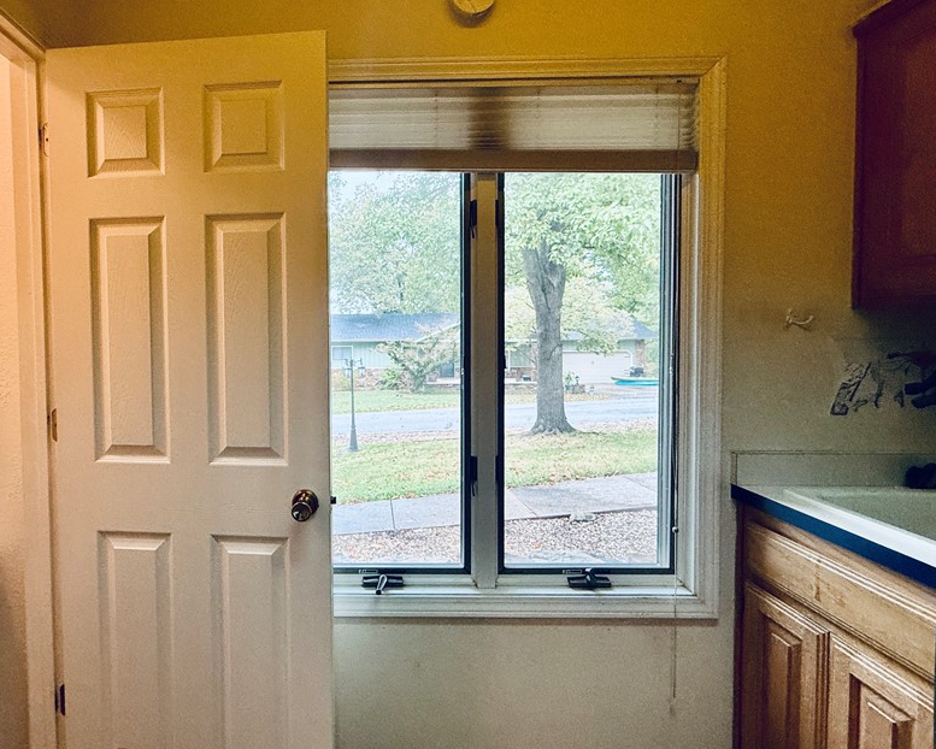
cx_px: 351
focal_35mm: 18
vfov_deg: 73.7
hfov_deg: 84.7
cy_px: 348
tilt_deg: -0.9
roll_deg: +0.2
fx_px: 499
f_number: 2.2
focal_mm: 2.22
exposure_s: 1/120
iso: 200
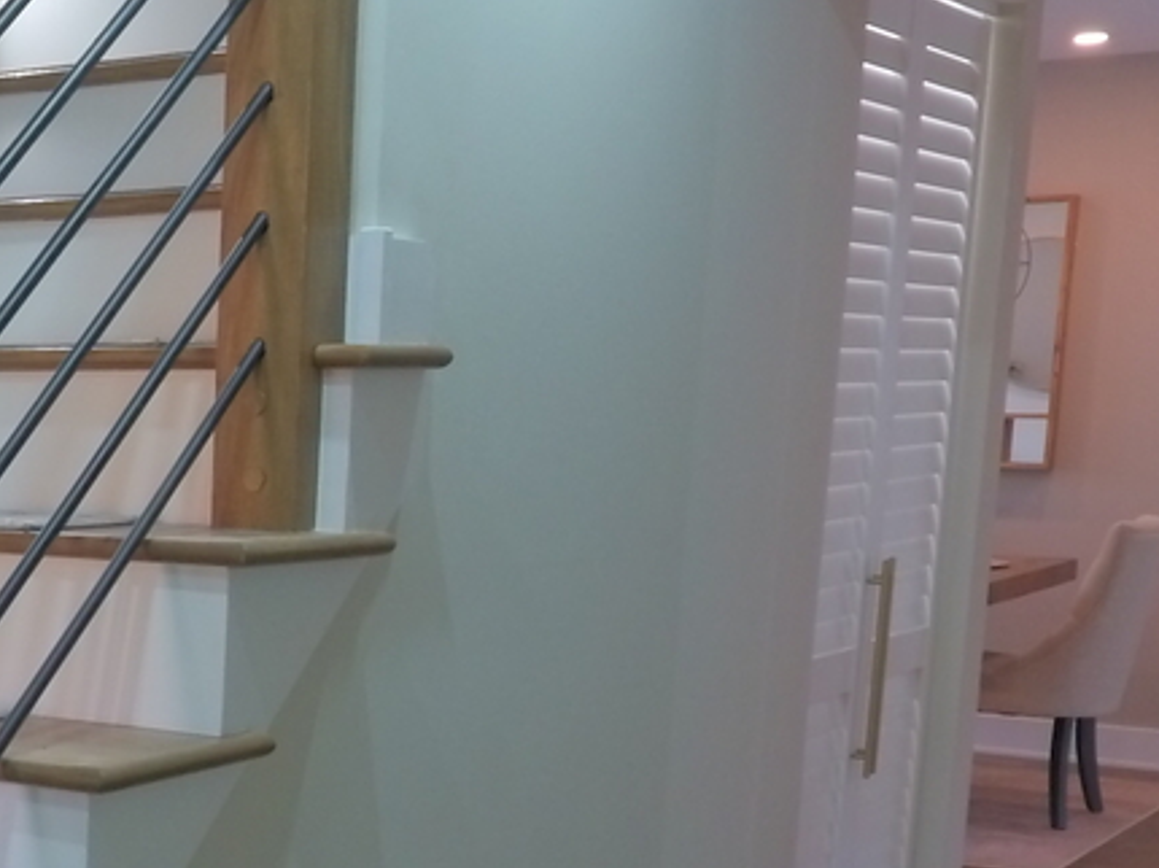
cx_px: -305
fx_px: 2242
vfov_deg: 21.4
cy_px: 782
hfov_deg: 25.4
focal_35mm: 67
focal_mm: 3.61
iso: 770
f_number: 2.8
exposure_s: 1/12.5
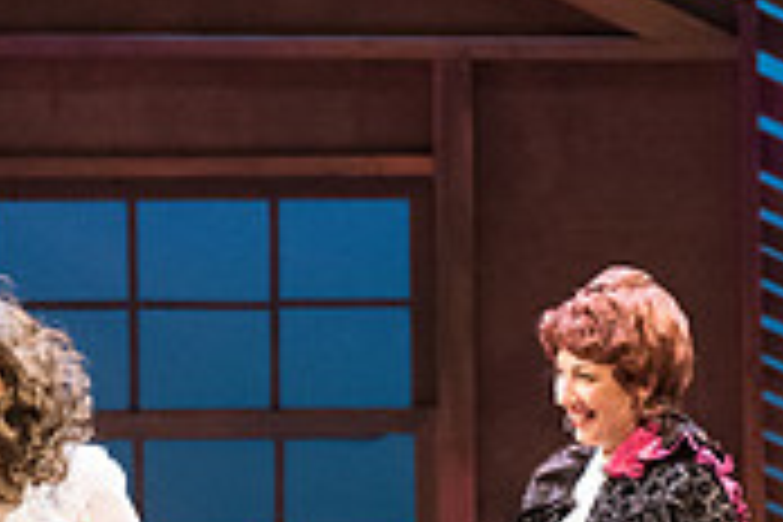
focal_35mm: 483
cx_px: 720
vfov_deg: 2.8
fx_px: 10504
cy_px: 736
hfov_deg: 4.3
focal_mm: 145
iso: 5000
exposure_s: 1/320
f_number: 4
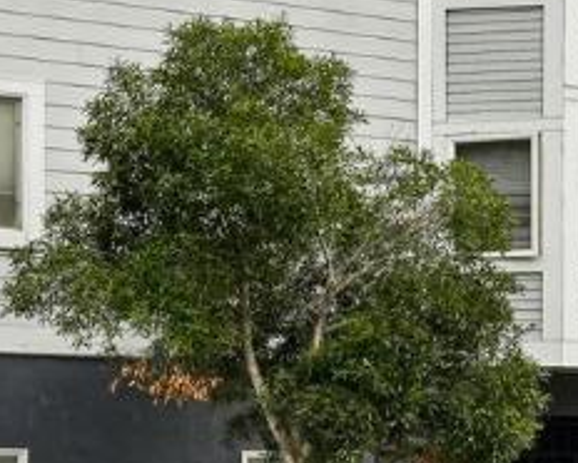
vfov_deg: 14.3
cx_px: 665
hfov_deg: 17.4
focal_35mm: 106
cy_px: 11
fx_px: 1815
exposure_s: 1/500
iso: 640
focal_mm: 17.5
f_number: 8
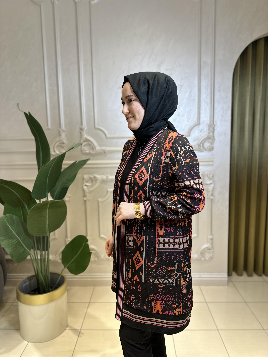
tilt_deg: -6.7
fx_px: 248
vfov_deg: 71.6
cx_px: 134
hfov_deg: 56.8
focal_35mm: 24
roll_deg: +1.0
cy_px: 178
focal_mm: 6.86
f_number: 1.78
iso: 64
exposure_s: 1/116
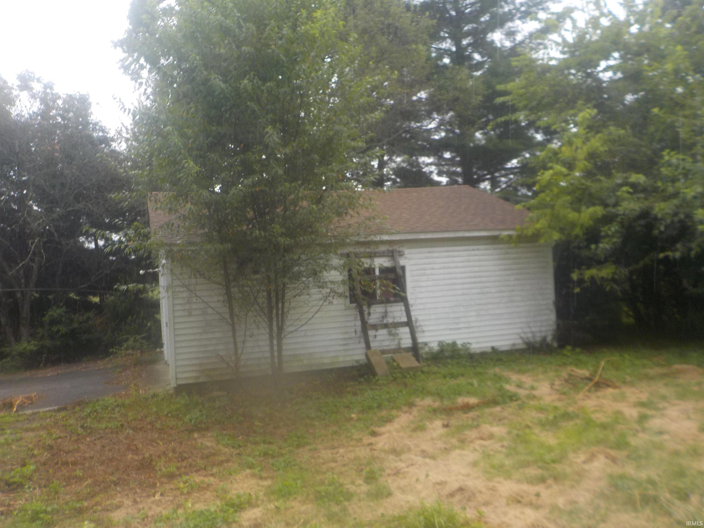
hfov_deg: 60.0
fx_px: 610
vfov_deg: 46.8
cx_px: 352
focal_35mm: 30
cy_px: 264
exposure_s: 1/125
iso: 125
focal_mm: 4.1
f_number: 3.3
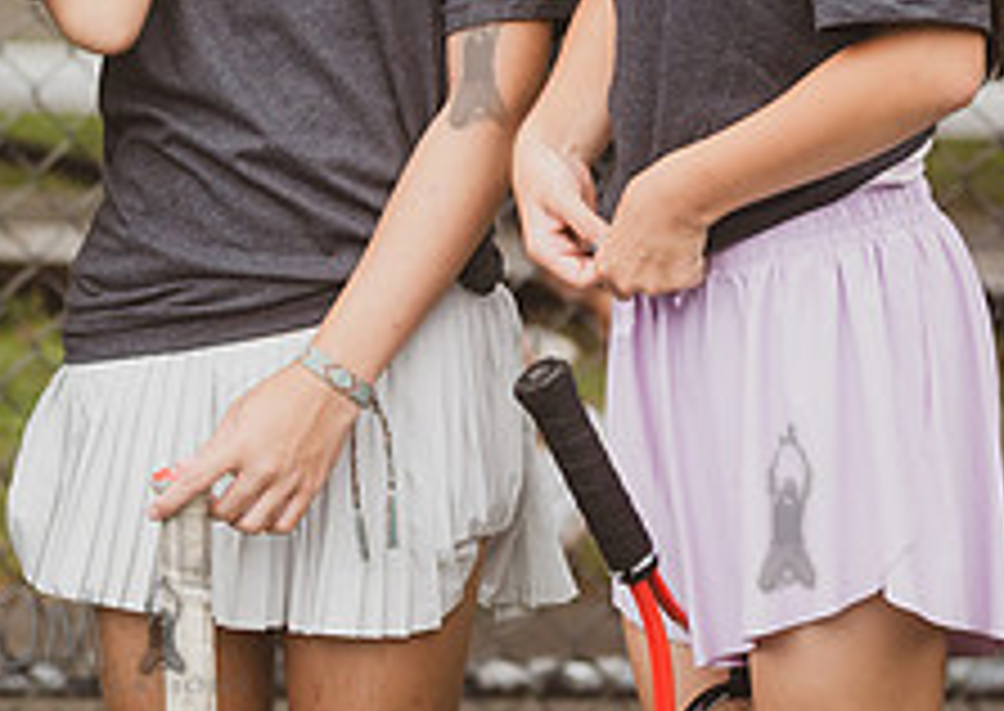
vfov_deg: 3.8
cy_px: -232
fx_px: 10607
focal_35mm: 373
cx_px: 146
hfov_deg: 5.4
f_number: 4.5
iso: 200
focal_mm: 120
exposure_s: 1/320
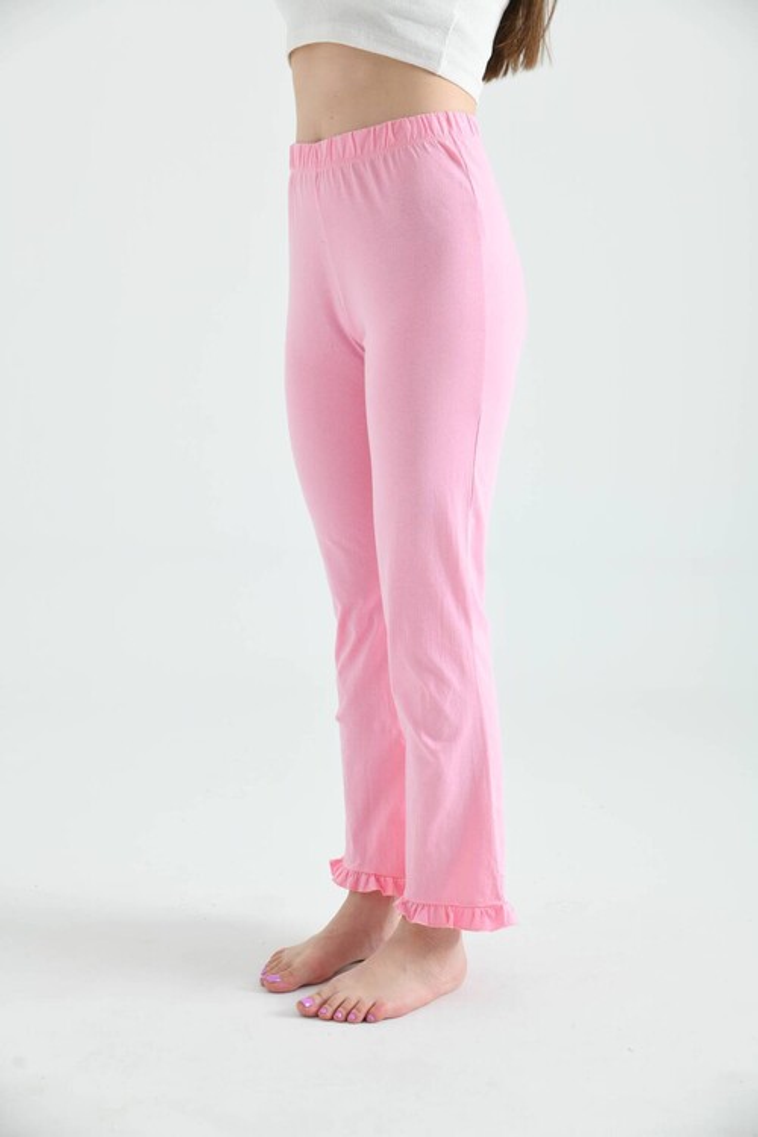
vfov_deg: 35.6
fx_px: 1769
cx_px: 379
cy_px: 568
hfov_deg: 24.2
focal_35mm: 56
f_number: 6.3
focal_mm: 56
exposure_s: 1/125
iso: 100
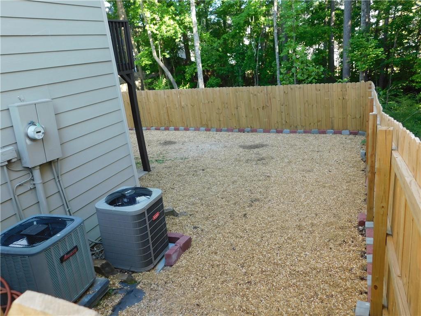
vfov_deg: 49.7
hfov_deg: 63.4
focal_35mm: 28
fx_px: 341
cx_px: 210
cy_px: 158
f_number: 3.2
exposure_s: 1/80
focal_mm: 4.9
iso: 125
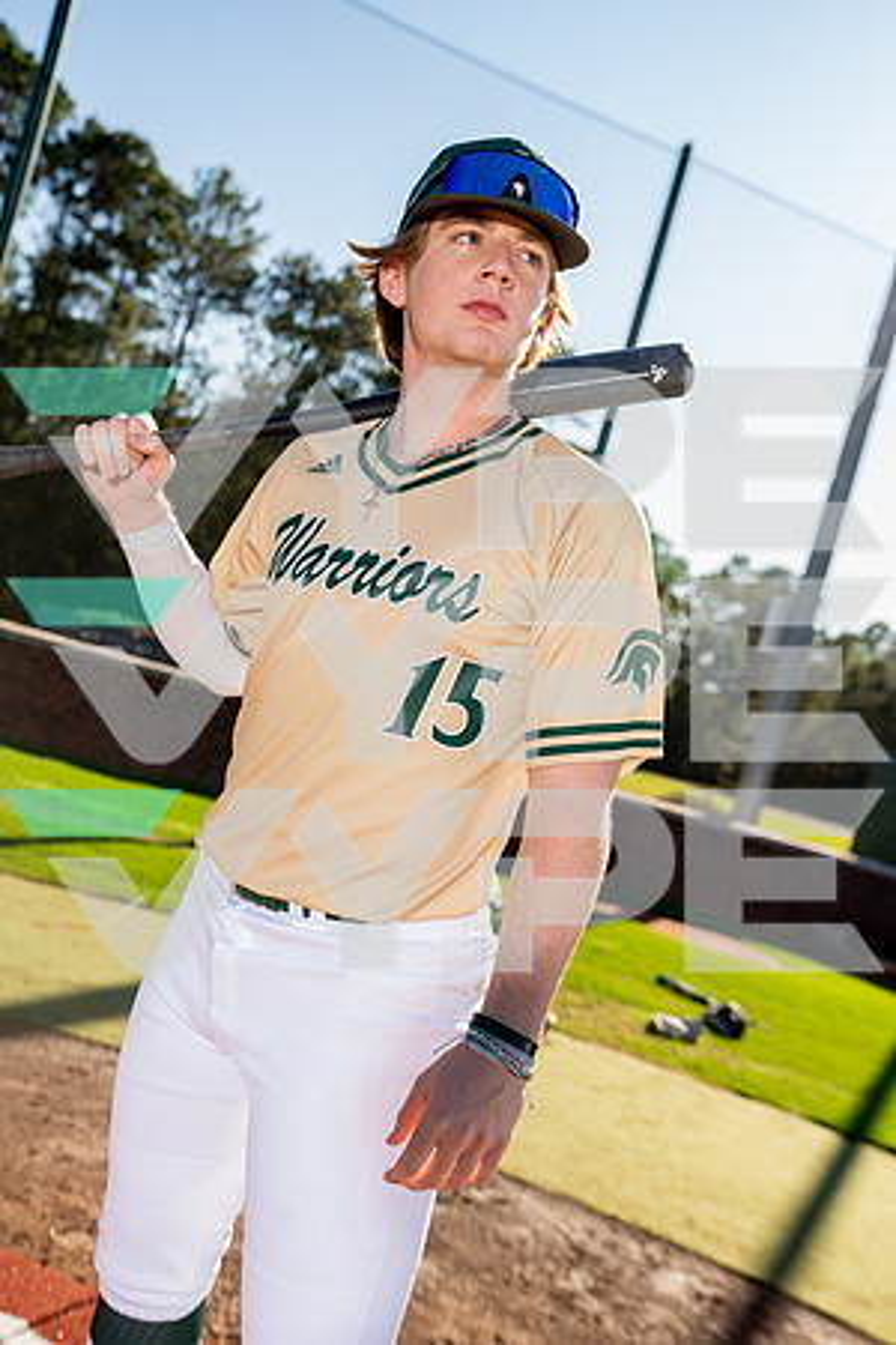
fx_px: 1605
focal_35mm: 43
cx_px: 448
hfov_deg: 31.2
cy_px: 672
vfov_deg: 45.4
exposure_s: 1/250
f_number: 4.5
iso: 100
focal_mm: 43
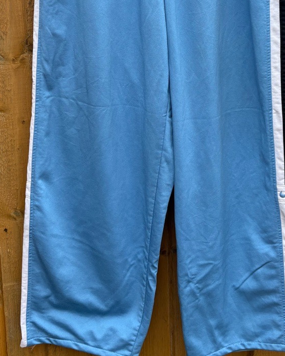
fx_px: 612
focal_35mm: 58
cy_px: 60
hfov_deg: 26.2
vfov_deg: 31.4
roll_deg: +1.3
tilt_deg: -7.9
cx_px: 155
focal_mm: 5.96
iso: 64
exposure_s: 1/1117
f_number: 1.6
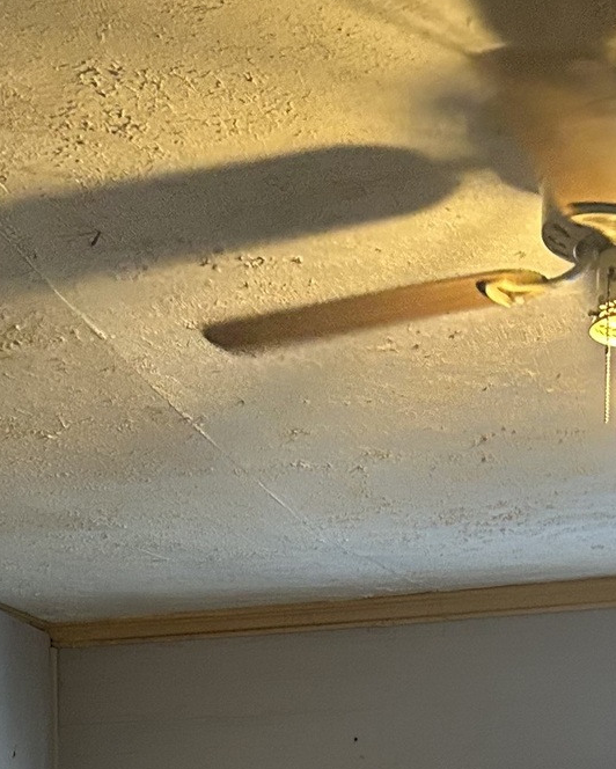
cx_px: 137
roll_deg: +0.7
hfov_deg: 17.4
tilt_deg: -7.1
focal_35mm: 88
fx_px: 2004
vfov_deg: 18.3
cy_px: 1267
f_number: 1.5
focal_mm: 5.7
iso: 500
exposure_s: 1/60
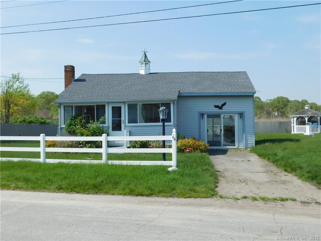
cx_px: 160
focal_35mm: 36
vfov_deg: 39.7
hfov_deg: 51.4
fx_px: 334
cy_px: 120
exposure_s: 1/1250
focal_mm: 6.3
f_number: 3.5
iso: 125
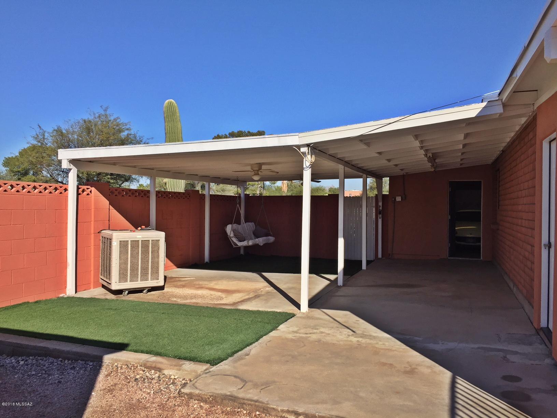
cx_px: 278
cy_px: 209
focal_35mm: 29
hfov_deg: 61.7
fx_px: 467
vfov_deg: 48.2
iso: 32
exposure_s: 1/2326
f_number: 2.2
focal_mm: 4.15
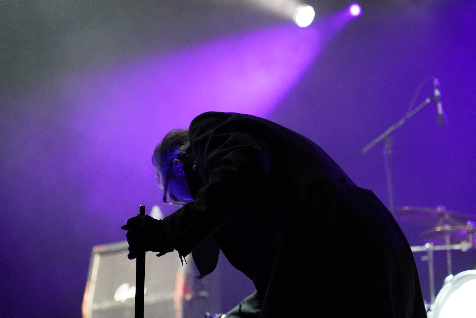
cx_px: 238
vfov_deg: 13.0
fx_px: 1388
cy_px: 159
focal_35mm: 105
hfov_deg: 19.5
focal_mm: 105
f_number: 4
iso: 8000
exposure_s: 1/160
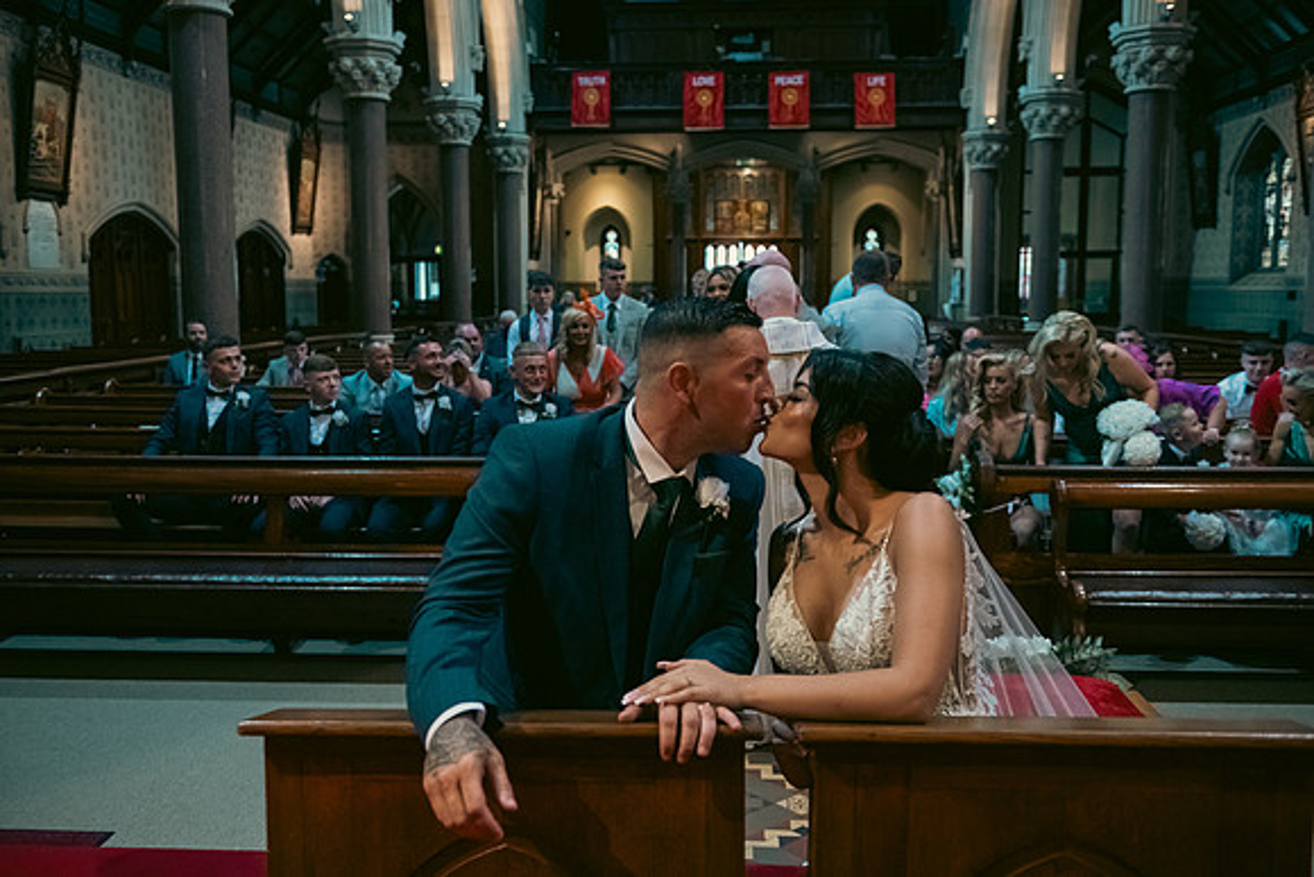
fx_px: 1168
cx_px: 657
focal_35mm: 32
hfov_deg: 58.7
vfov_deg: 41.1
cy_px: 438
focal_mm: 32
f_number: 3.5
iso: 1000
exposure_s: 1/160
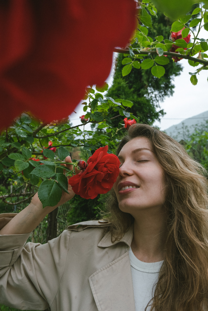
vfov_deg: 55.8
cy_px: 156
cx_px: 104
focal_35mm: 34
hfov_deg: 38.9
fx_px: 295
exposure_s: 1/125
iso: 1600
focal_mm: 22.8
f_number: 7.1
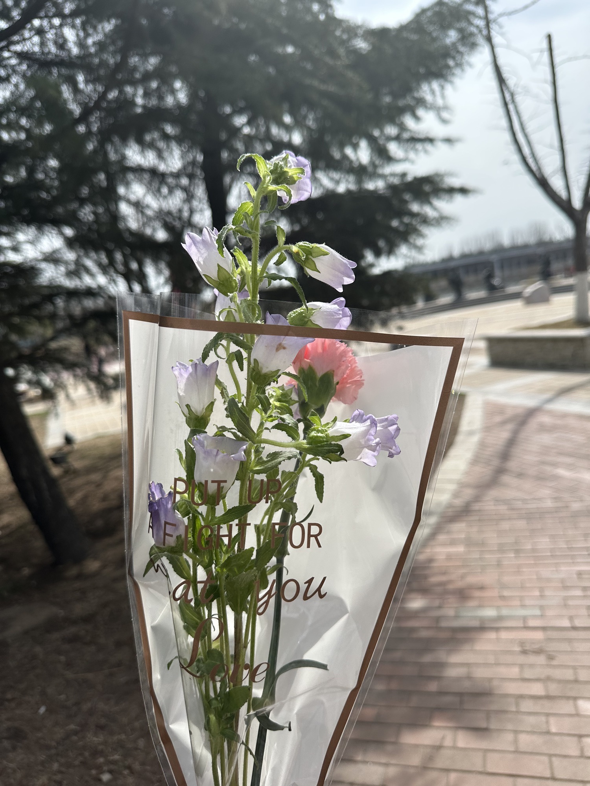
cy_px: 393
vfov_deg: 71.6
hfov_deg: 56.8
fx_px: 545
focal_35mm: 24
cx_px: 295
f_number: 1.78
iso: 80
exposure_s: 1/4762
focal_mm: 6.86
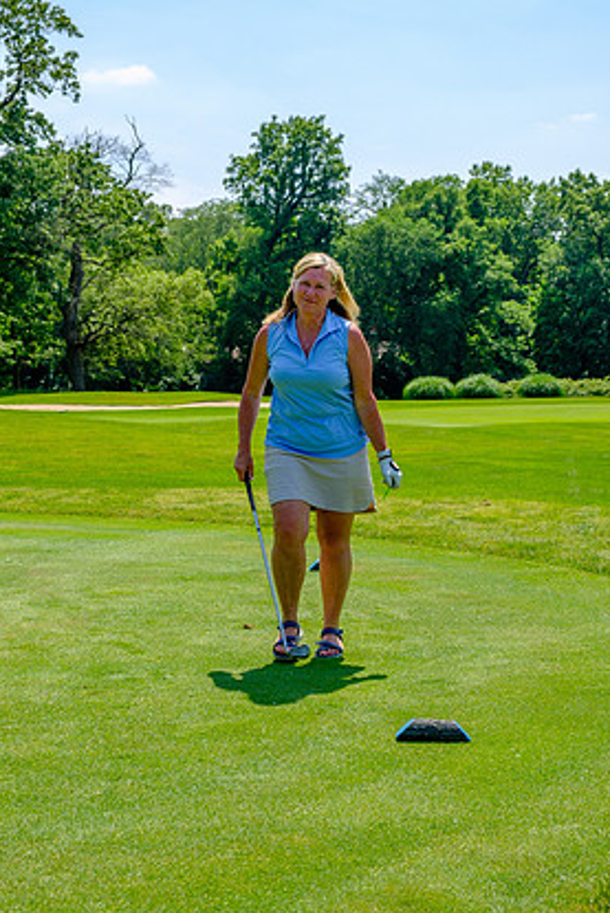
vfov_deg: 31.4
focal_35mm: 64
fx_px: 1625
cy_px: 433
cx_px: 311
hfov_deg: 21.3
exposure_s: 1/250
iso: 200
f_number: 5.6
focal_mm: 39
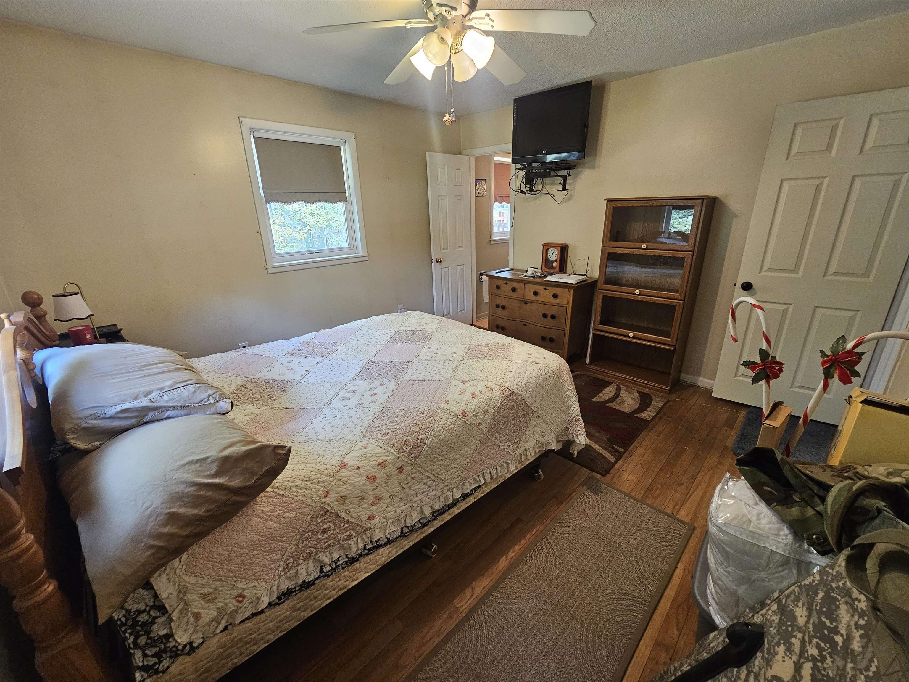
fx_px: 341
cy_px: 341
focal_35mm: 13
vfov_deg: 89.9
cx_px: 454
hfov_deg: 106.2
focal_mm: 2.2
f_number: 2.2
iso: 320
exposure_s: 1/60
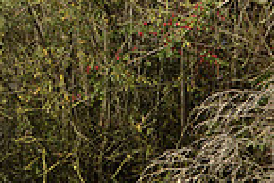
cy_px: -26
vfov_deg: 2.3
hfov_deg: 3.4
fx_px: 4564
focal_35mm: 599
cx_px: -270
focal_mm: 150
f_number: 5.6
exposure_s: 1/1250
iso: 1000
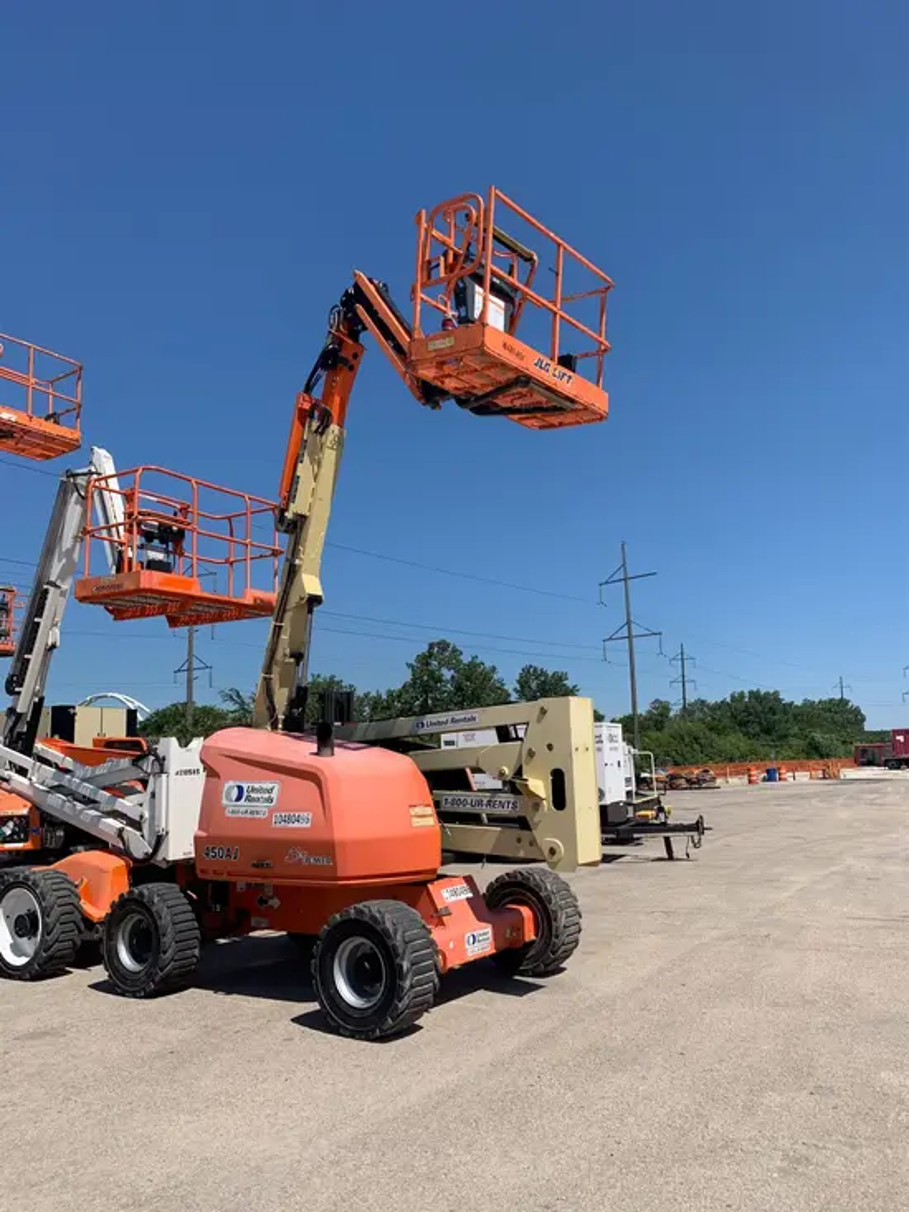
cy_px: 606
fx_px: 910
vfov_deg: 67.3
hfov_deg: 53.1
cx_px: 454
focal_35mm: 26
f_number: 1.8
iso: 25
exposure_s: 1/2915
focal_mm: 4.25
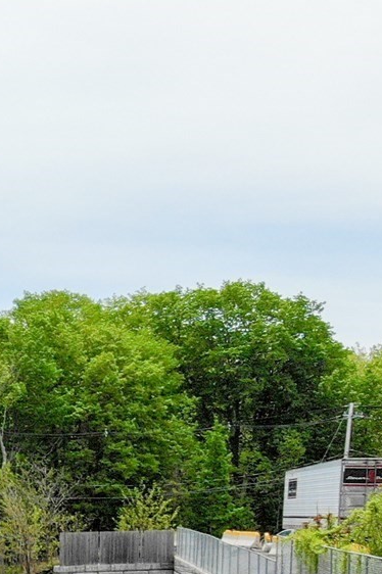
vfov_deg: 21.0
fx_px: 1450
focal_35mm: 91
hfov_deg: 13.2
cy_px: 678
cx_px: -356
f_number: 2.8
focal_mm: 4.5
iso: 100
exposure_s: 1/1480
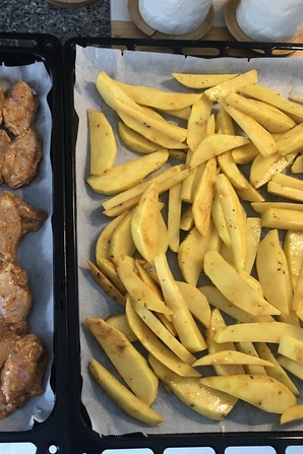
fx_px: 568
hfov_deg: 29.4
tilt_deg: -65.0
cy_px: 202
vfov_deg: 43.5
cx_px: 75
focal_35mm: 45
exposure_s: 1/17
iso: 80
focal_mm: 4
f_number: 1.8
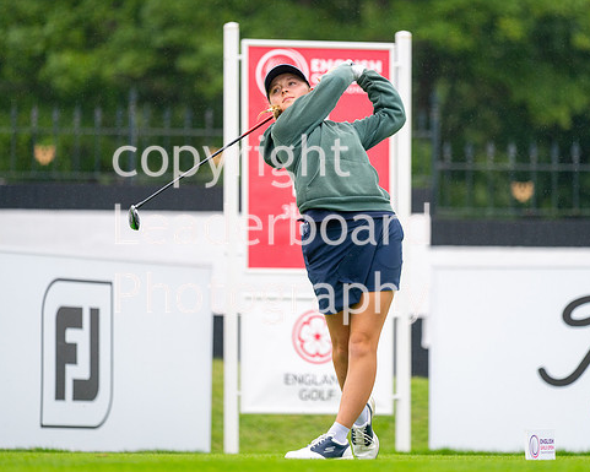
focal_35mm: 374
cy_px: 224
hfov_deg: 5.2
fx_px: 6532
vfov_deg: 4.1
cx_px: 309
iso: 400
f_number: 4
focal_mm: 300
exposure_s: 1/1250
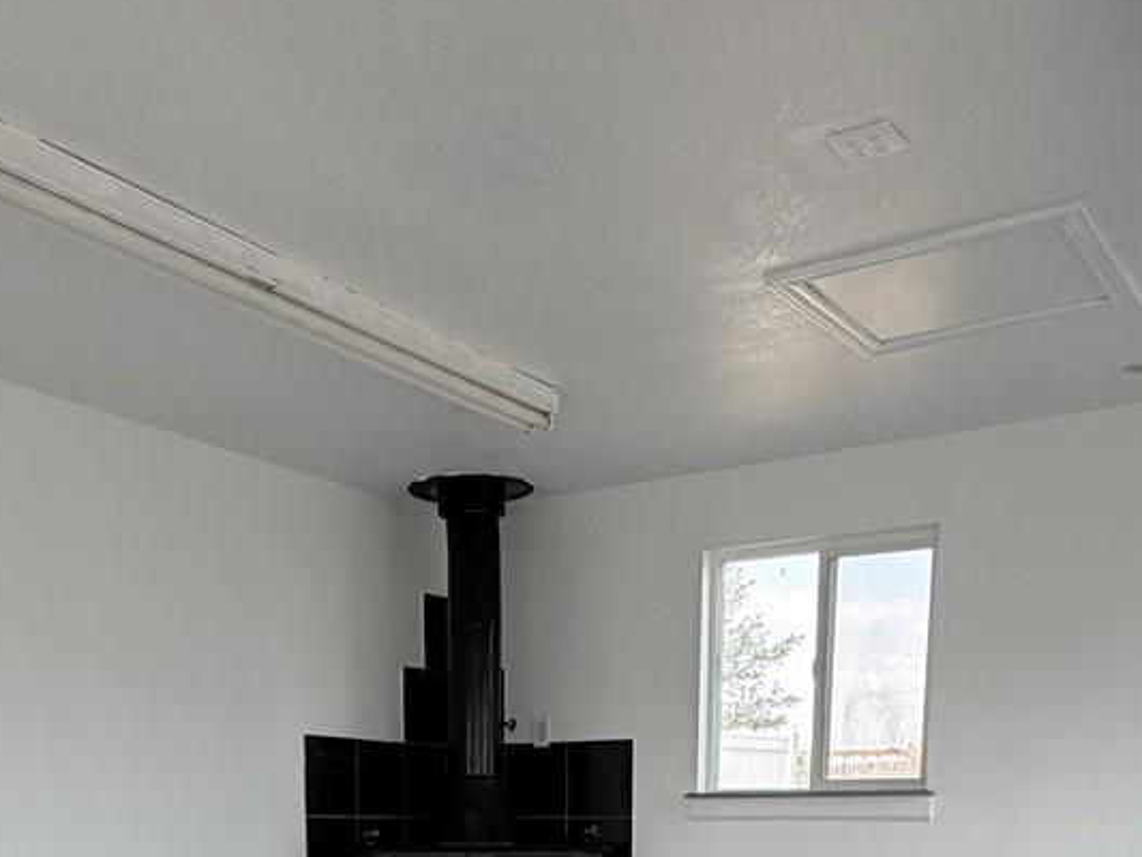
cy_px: 1065
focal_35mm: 42
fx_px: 1386
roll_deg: -1.4
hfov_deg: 44.7
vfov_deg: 29.0
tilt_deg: -11.3
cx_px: 516
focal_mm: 2.22
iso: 50
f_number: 2.2
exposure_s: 1/128
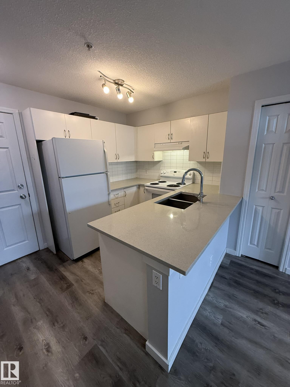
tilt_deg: -14.4
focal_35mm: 14
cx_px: 145
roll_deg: +0.7
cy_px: 194
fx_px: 156
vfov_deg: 102.1
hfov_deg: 85.7
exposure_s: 1/120
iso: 320
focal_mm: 2.22
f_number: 2.2
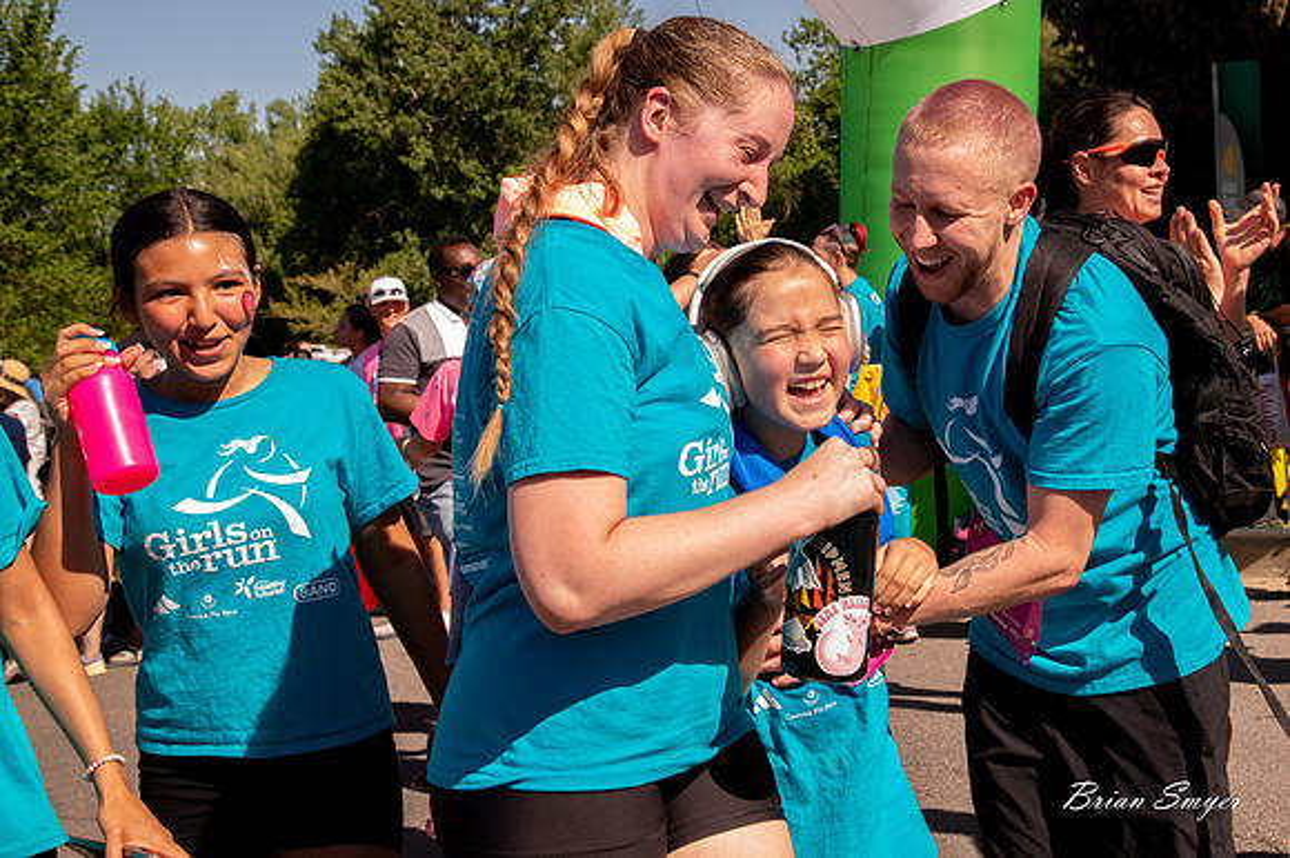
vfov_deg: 24.2
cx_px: 778
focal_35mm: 56
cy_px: 372
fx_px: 2004
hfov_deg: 35.6
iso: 800
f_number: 11
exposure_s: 1/640
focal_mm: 46
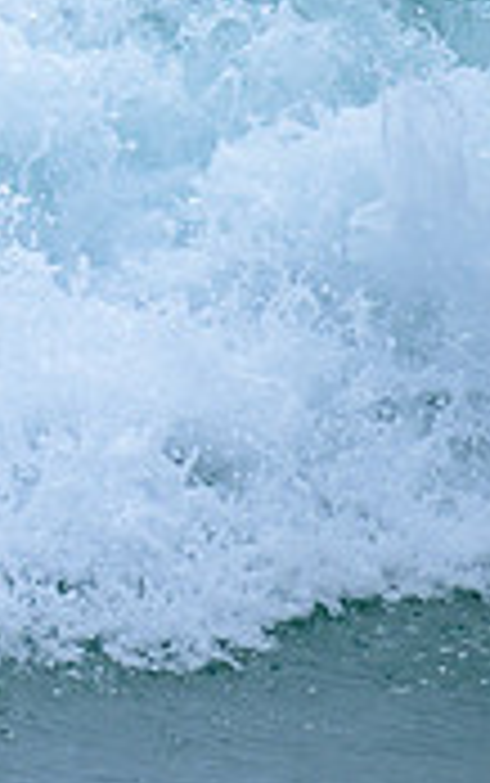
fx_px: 43409
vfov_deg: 1.0
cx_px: -696
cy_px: -4
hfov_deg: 0.6
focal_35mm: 2035
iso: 500
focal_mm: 560
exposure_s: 1/2000
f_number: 8
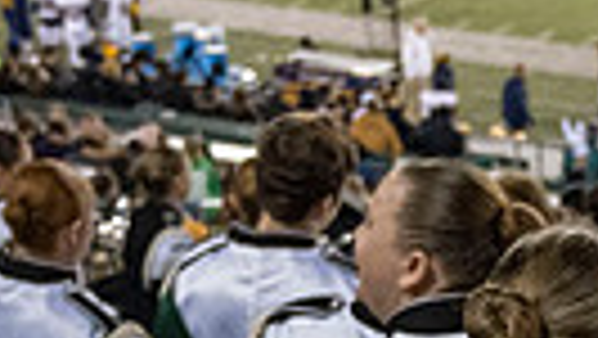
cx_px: 818
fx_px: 2285
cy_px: 575
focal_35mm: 144
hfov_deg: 14.2
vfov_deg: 8.2
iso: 3200
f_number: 4
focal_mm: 31.5
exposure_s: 1/500
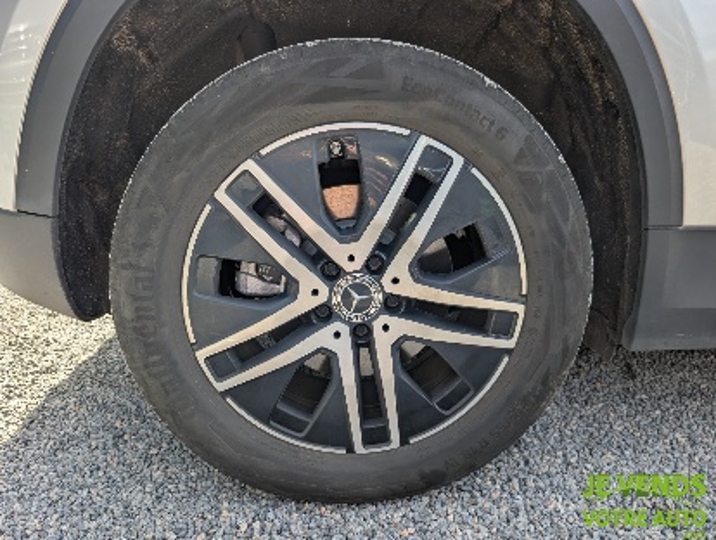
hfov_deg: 71.5
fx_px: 497
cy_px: 270
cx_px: 358
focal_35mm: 24
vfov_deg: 57.0
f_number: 1.68
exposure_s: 1/211
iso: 18
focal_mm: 6.9
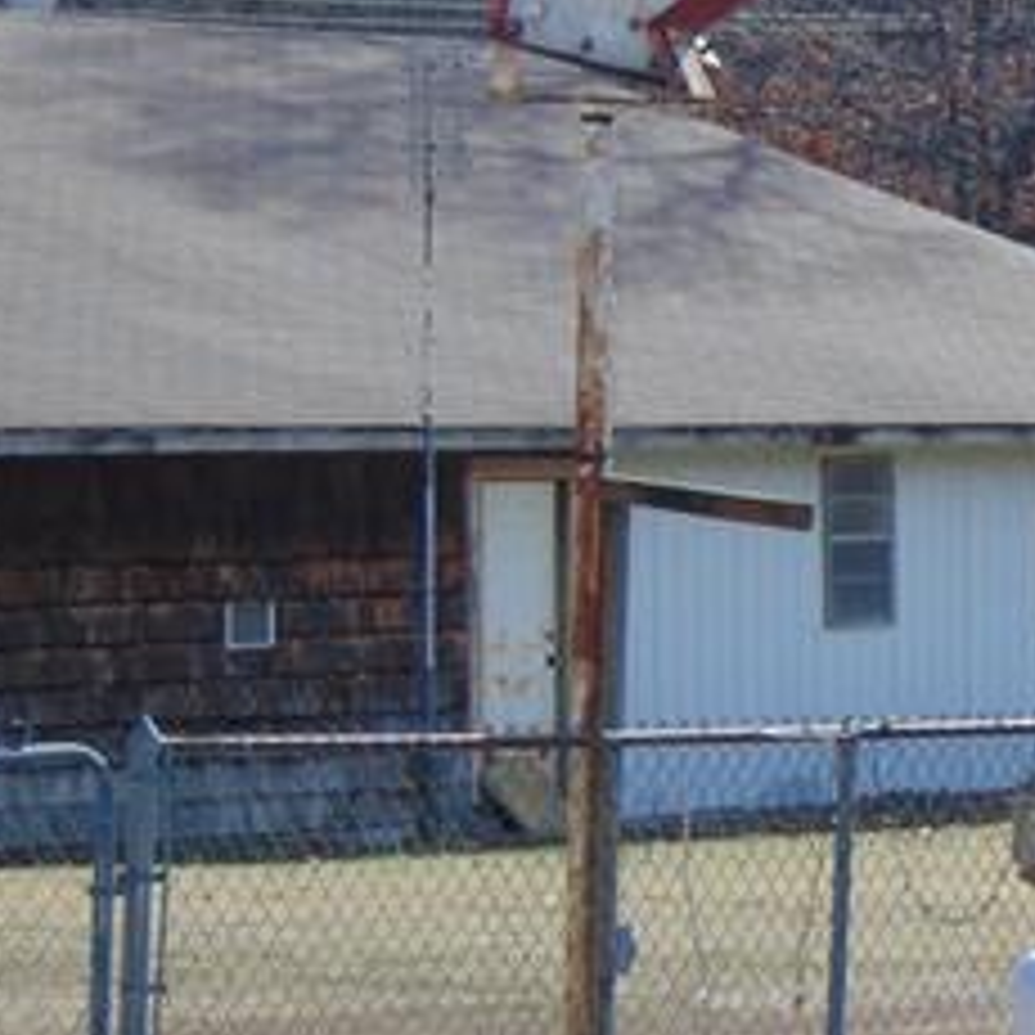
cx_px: 1192
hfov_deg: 6.5
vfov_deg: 6.6
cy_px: 644
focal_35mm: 266
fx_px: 8998
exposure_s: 1/500
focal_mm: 19.4
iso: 80
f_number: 3.9
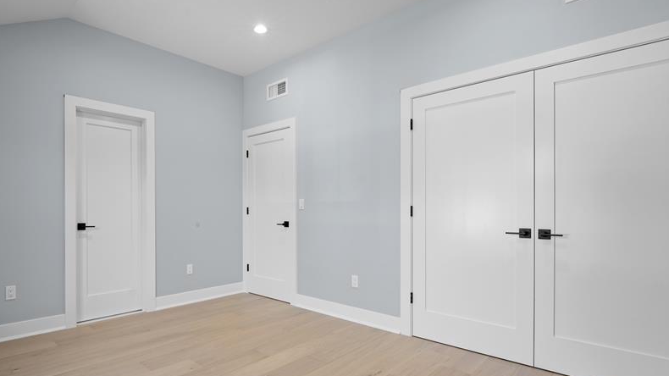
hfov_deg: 88.8
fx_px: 337
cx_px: 279
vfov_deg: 58.0
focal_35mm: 19
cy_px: 217
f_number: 9
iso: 200
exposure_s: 1/6
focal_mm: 14
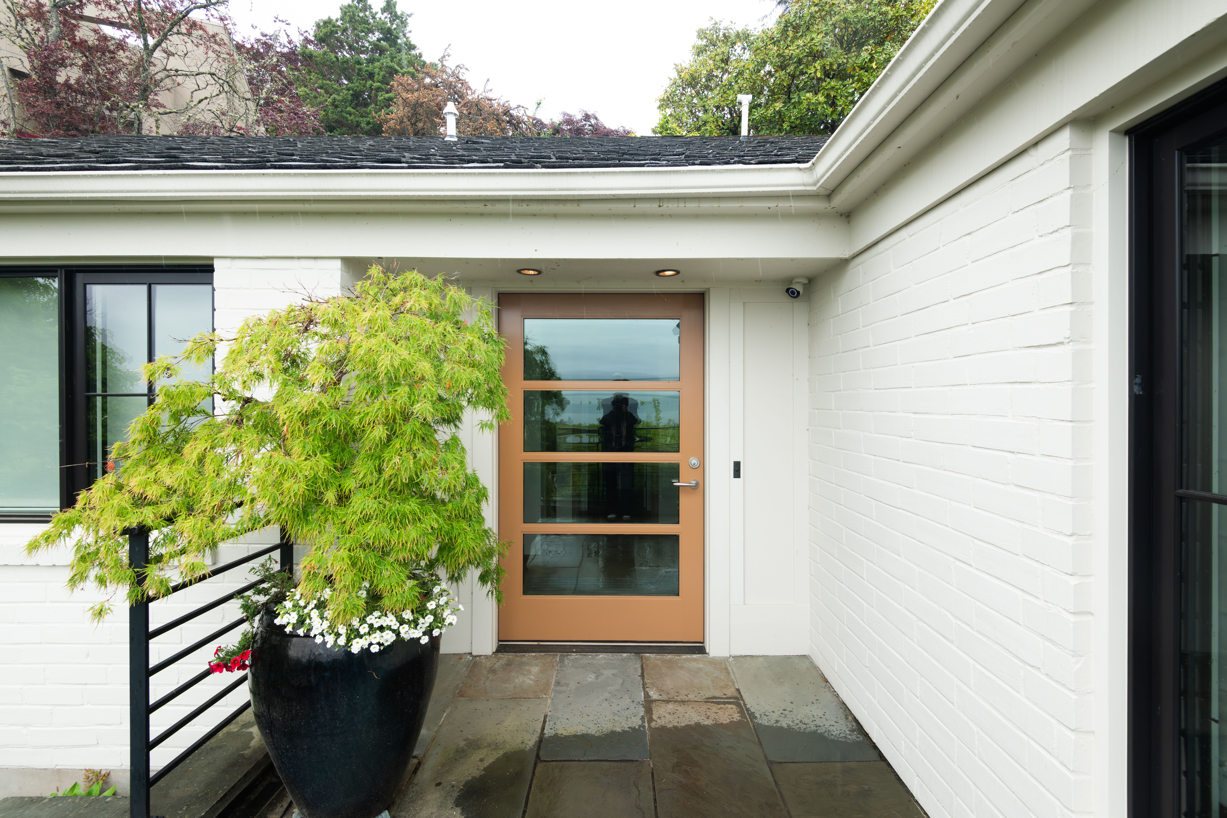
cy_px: 409
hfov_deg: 96.7
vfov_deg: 73.7
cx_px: 614
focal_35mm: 16
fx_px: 545
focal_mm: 16
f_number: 8
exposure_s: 1/160
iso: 360
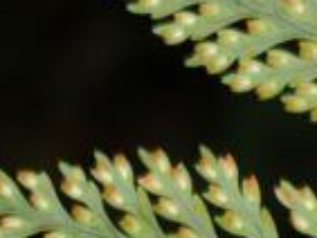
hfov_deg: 5.3
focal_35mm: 368
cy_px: 174
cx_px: 540
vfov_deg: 4.0
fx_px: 3373
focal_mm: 60
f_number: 11
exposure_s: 1/60
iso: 200
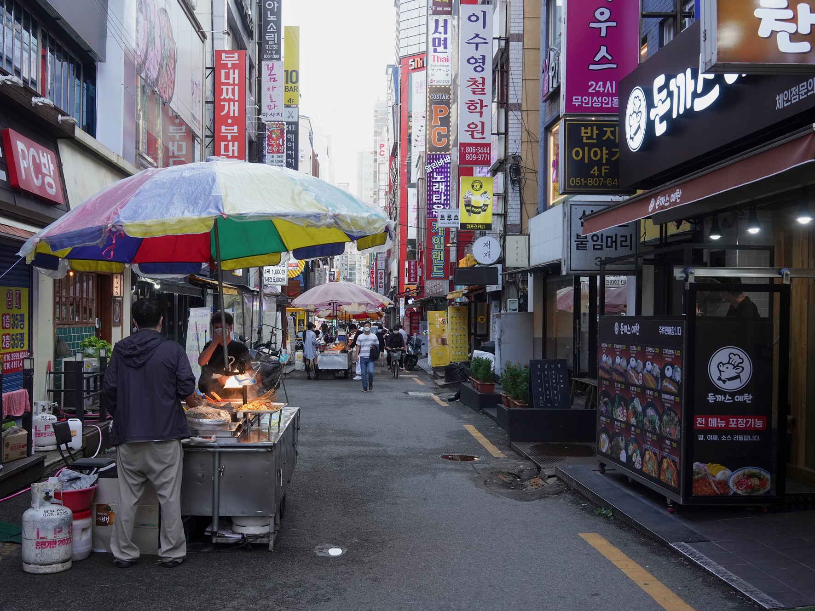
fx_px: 895
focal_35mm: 38
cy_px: 306
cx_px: 357
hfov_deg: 48.9
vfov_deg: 37.7
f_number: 10
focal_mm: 35
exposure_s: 1/100
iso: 1250
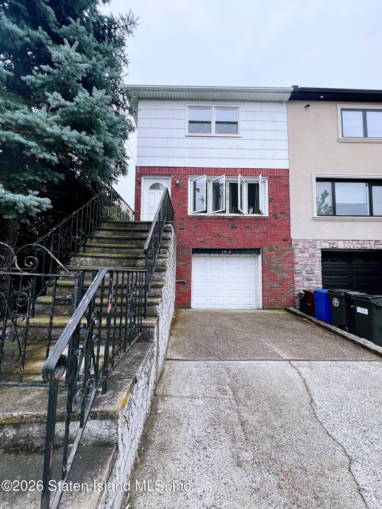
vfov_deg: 106.2
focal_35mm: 13
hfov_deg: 89.9
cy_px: 254
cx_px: 191
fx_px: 191
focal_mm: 1.57
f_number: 1.8
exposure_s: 1/189
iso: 32
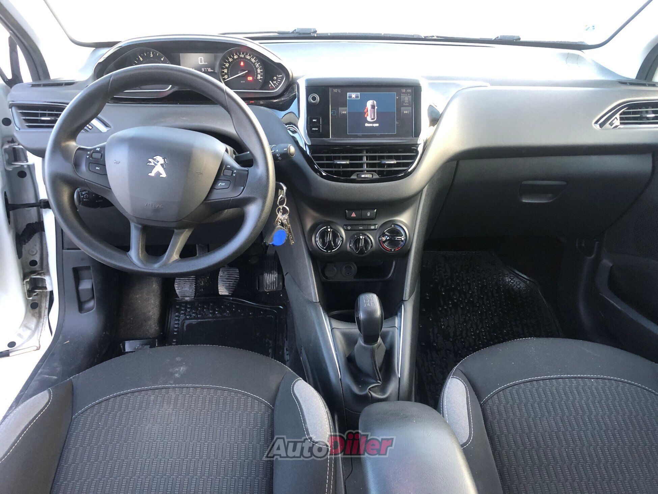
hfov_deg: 63.4
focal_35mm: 28
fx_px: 532
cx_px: 329
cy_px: 247
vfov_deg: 49.8
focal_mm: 3.99
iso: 80
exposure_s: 1/15
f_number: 1.8
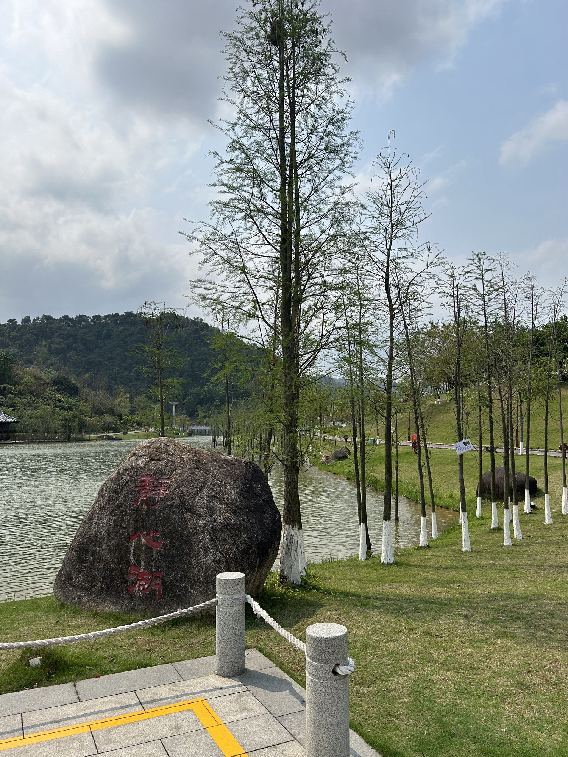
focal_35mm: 26
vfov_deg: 67.3
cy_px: 378
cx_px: 284
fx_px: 569
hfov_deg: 53.1
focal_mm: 5.7
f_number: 1.5
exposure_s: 1/8000
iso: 50
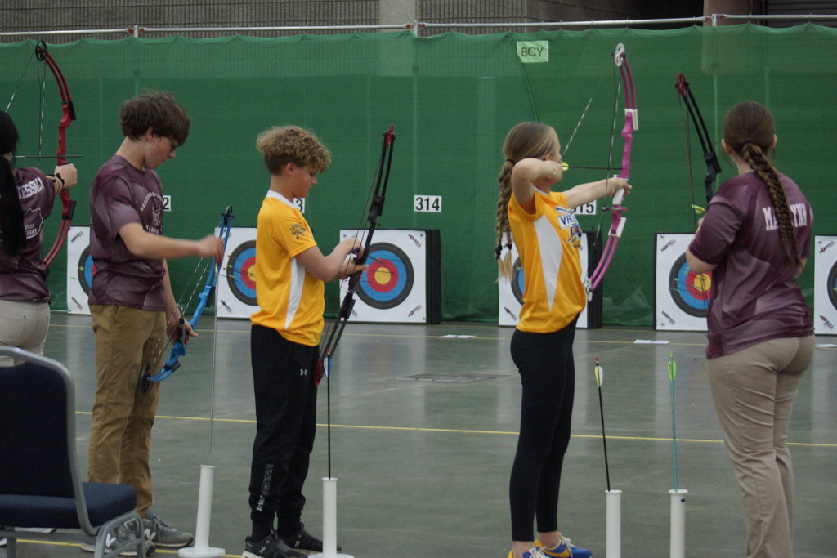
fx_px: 2616
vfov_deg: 12.2
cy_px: 279
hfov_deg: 18.2
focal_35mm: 112
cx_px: 418
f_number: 4.5
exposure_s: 1/125
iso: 1600
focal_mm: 75
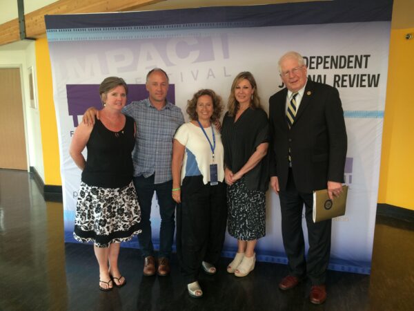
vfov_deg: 48.2
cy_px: 156
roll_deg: +0.7
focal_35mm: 29
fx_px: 347
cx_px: 207
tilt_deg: -11.4
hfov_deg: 61.7
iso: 64
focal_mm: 4.15
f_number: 2.2
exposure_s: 1/30
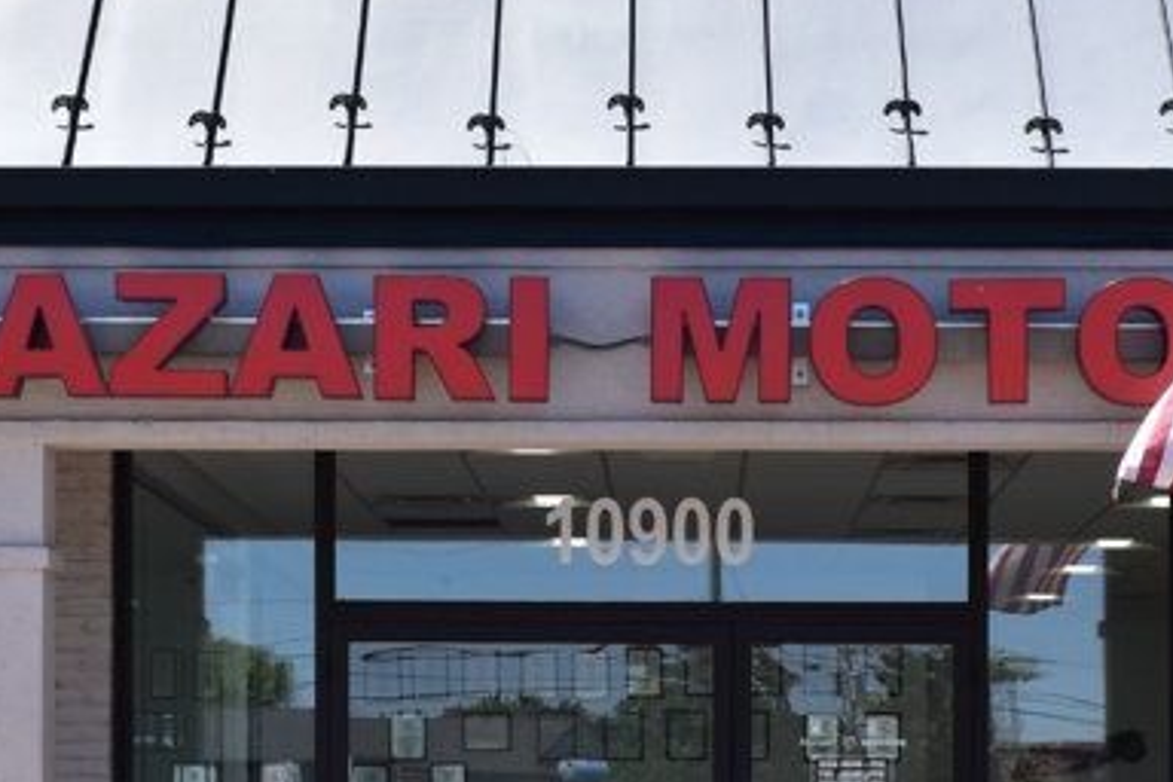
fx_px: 3649
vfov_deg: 12.0
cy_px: 904
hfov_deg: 18.2
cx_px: 764
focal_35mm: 112
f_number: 11
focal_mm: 28
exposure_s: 1/320
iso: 400
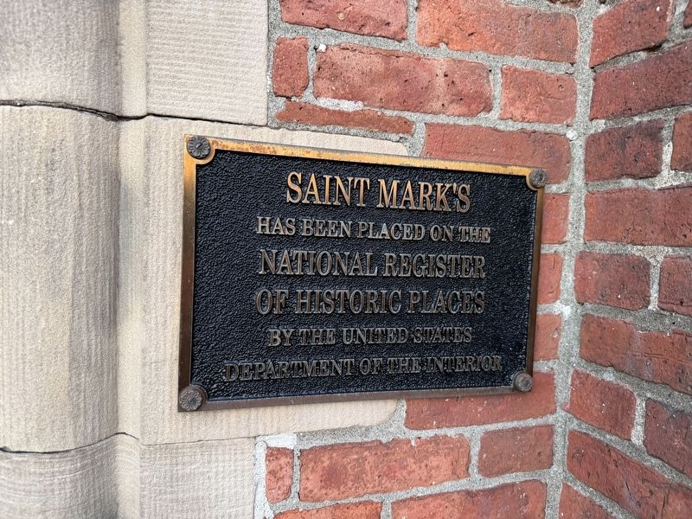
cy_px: 260
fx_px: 480
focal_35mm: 24
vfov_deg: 56.8
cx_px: 346
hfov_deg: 71.6
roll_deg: -3.7
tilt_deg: -2.3
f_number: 1.78
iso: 200
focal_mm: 6.76
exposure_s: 1/120
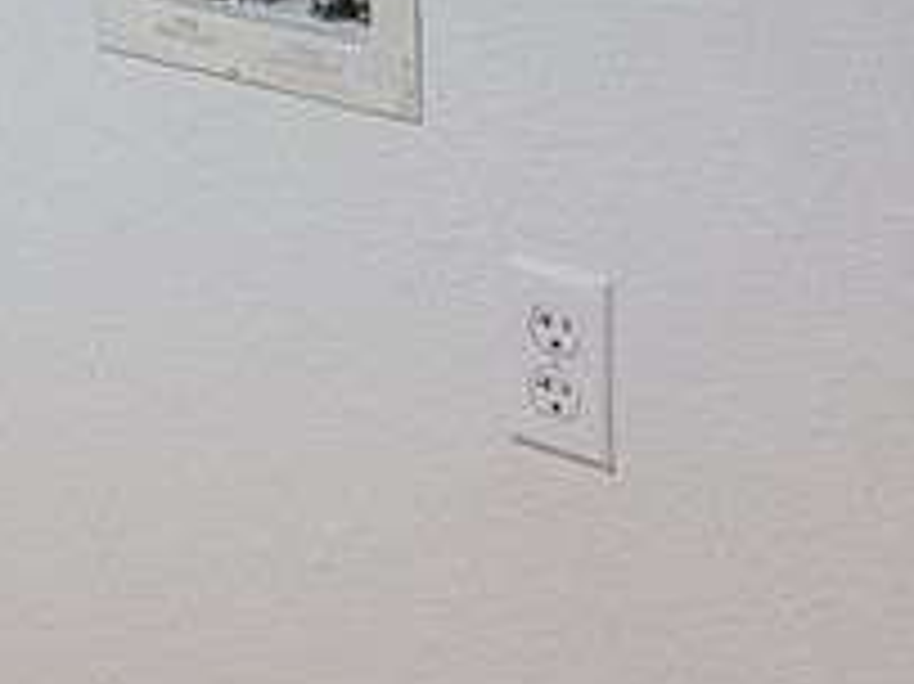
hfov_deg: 14.0
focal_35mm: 131
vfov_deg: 11.0
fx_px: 3457
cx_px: -522
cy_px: -198
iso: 250
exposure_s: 1/120
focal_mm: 5.4
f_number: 1.8
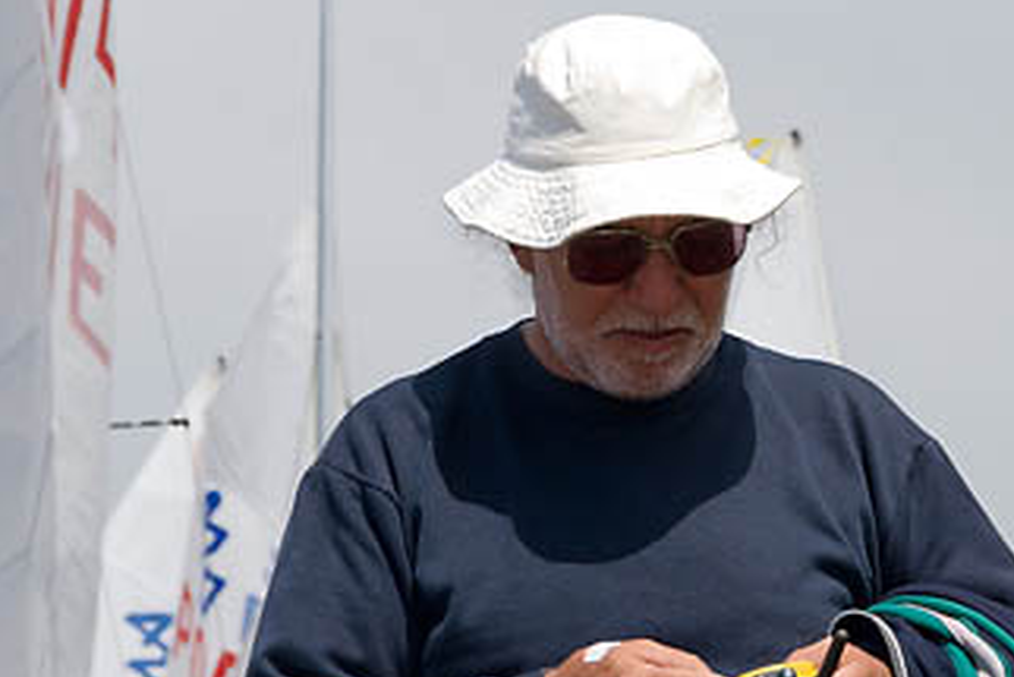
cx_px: 677
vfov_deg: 4.8
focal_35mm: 284
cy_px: 321
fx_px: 8000
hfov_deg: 7.2
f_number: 16
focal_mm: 105
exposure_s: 1/250
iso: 200
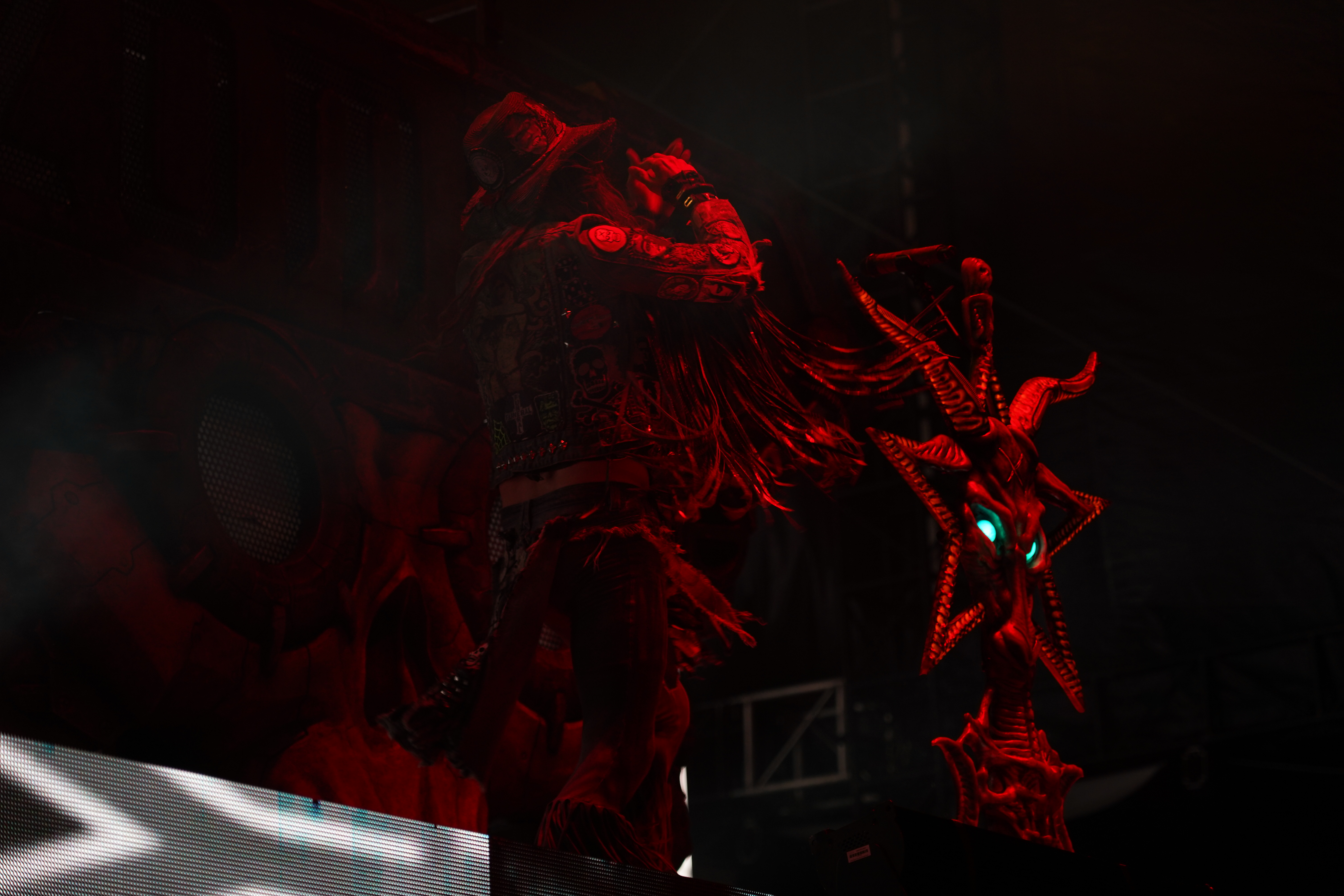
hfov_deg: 19.5
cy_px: 448
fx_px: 3920
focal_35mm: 105
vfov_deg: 13.0
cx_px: 672
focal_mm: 105
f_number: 4
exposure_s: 1/125
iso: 400
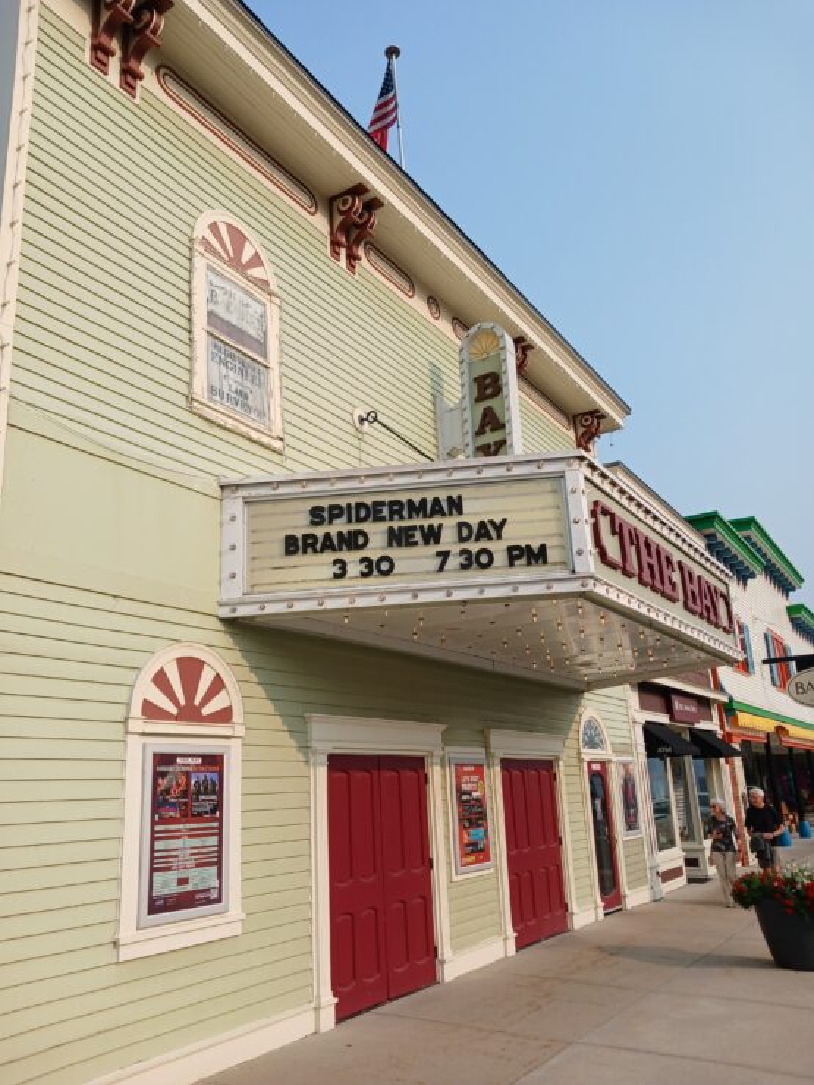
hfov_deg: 51.4
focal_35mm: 27
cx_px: 407
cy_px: 542
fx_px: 847
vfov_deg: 65.3
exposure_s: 1/496
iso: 20
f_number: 1.8
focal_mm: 4
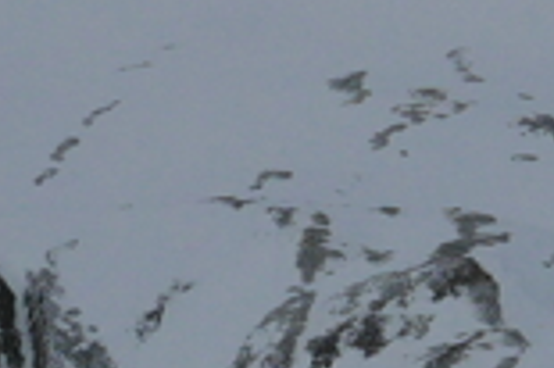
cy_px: 511
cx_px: 960
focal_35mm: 271
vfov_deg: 5.0
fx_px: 4166
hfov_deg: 7.4
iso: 200
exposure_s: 1/1600
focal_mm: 15.9
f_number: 5.6
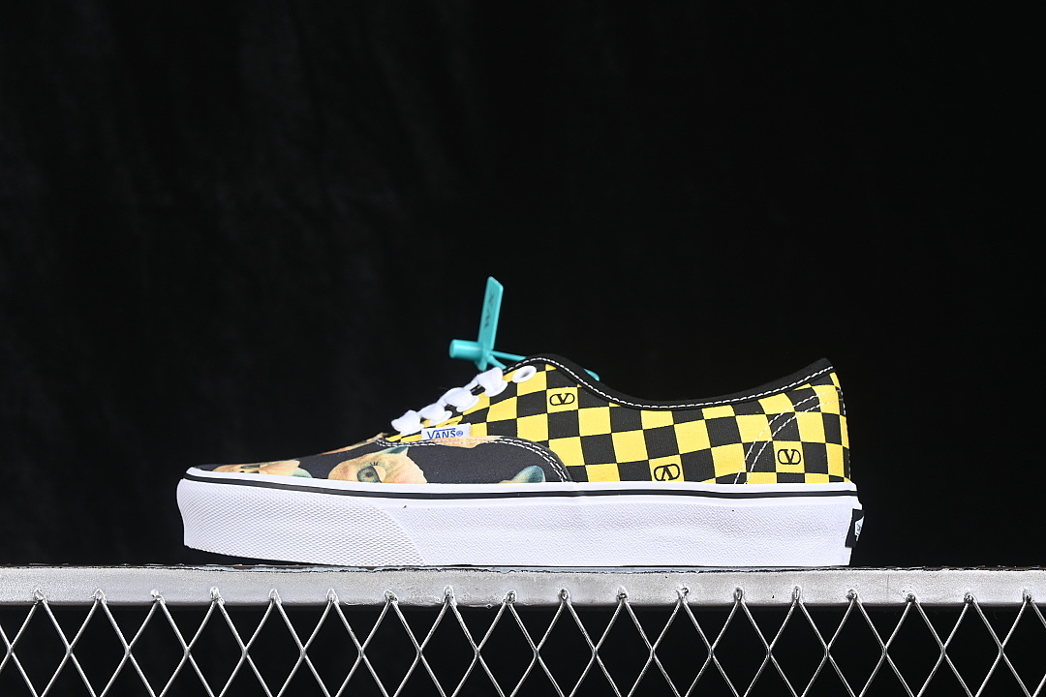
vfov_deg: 18.2
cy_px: 348
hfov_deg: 27.0
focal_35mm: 75
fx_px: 2179
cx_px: 523
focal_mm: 50
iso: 160
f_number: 7.1
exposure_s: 1/80
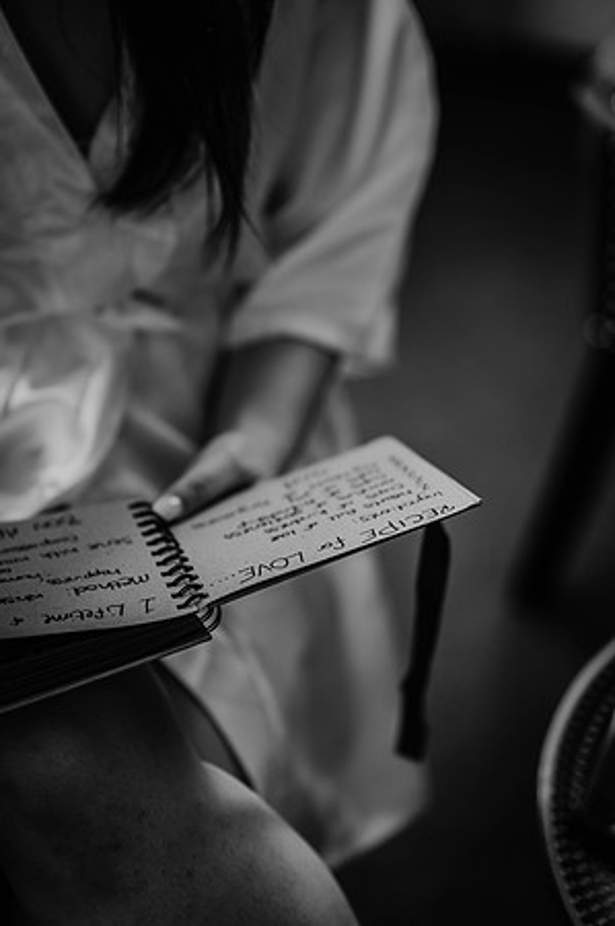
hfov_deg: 16.0
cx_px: 308
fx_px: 2183
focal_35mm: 85
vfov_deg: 23.9
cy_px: 463
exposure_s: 1/160
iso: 400
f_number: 1.8
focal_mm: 85
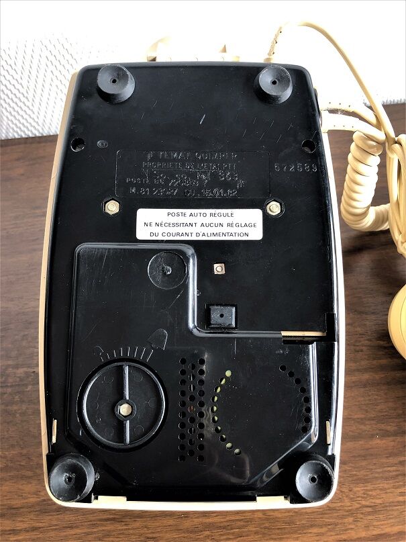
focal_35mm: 28
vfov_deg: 63.5
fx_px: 438
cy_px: 271
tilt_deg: -55.1
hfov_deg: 49.7
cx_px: 203
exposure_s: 1/20
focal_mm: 4
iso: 40
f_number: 1.8
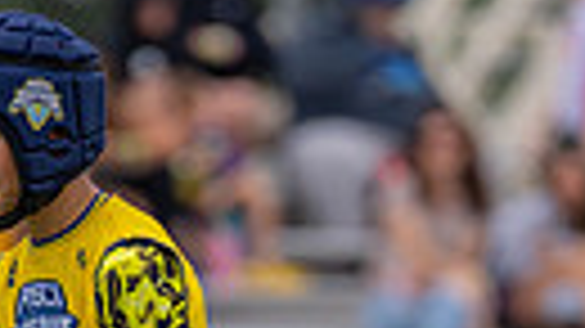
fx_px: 20839
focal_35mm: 1344
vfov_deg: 0.9
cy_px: 706
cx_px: 152
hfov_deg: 1.6
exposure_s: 1/2000
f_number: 2.8
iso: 100
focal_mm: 200
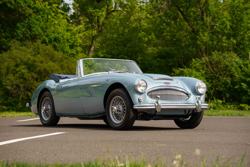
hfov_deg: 20.4
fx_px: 694
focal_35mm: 100
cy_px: 84
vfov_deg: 13.7
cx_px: 125
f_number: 6.3
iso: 100
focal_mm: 100
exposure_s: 1/320
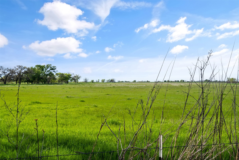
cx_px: 120
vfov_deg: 37.9
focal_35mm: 35
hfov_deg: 54.4
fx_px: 232
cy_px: 80
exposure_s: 1/500
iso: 250
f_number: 9
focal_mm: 35
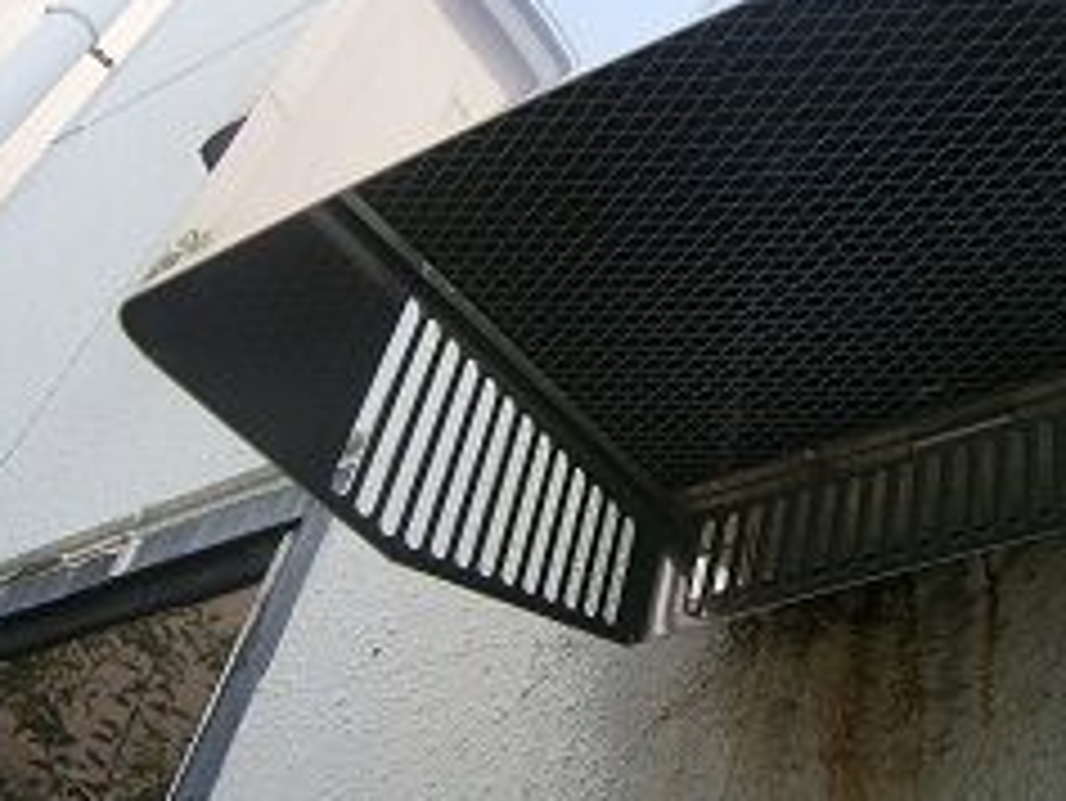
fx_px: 1325
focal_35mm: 43
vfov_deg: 33.4
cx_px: 796
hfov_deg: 42.5
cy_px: 279
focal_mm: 4.7
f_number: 2.8
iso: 80
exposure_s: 1/250
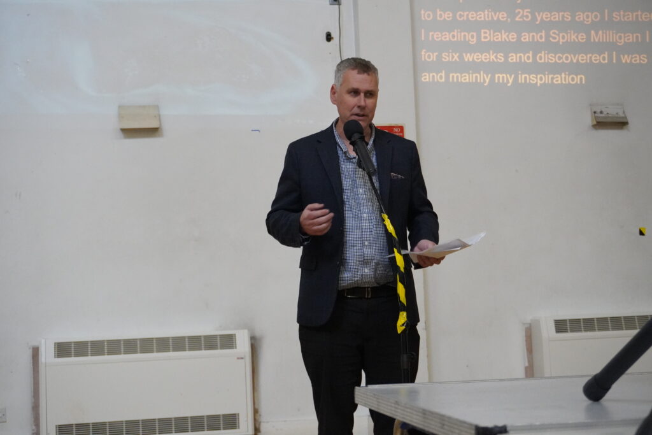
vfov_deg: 24.4
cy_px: 218
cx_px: 326
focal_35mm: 56
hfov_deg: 35.9
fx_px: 1005
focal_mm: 37
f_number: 5.6
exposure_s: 1/160
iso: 5000
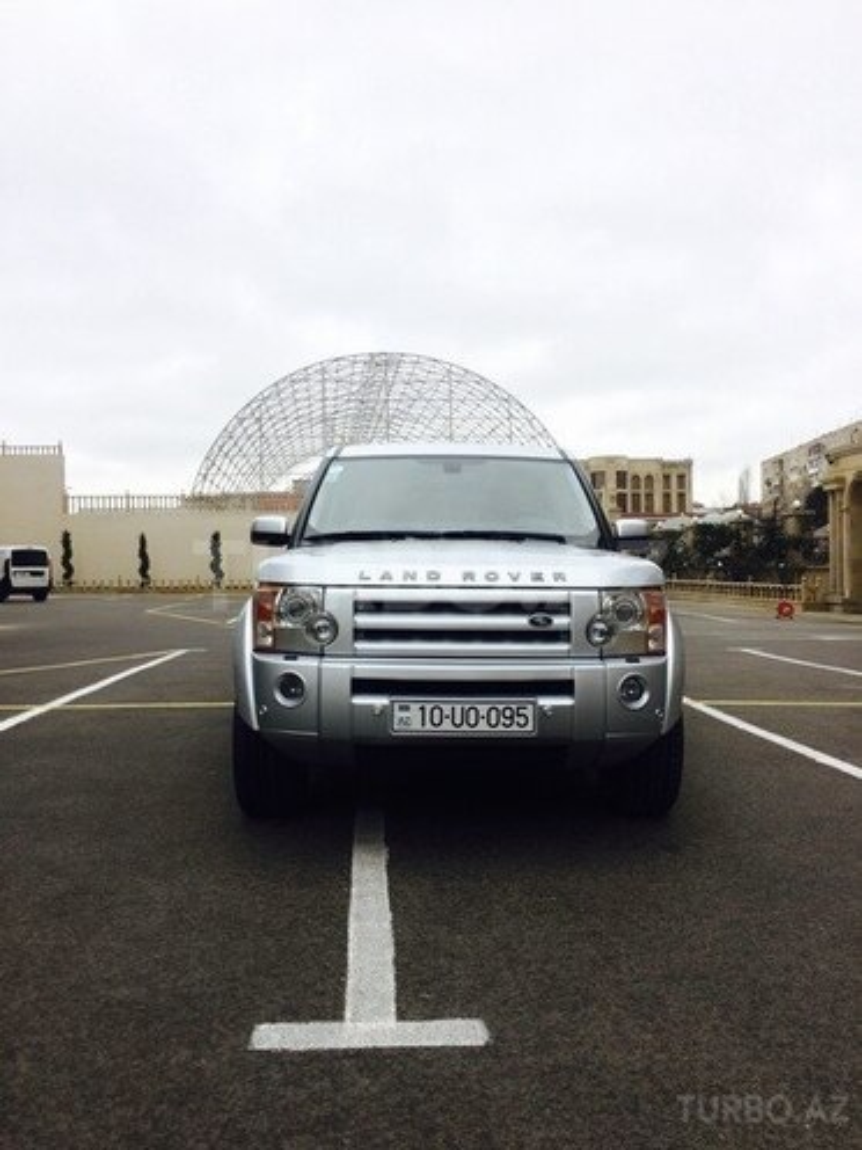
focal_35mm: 29
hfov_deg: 48.2
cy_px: 575
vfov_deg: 61.7
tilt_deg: -0.5
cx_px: 431
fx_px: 963
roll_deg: +2.0
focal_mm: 4.15
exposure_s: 1/33
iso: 40
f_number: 2.2
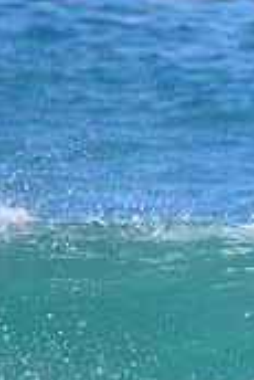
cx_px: 550
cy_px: 335
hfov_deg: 0.5
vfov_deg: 0.8
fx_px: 28494
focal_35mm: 2698
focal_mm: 800
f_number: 11
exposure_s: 1/2000
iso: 2200
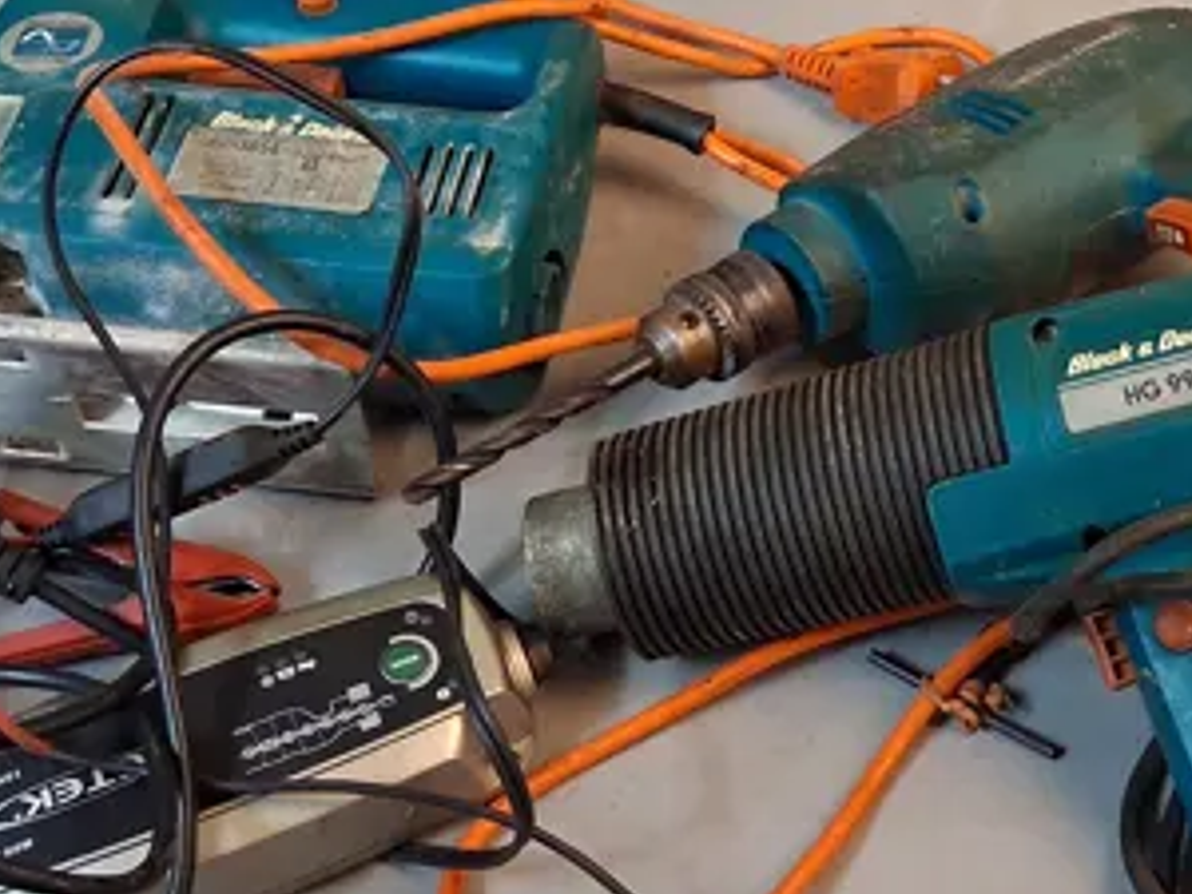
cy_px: 250
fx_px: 2479
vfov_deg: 20.3
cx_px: 977
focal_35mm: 72
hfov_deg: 26.5
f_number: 1.8
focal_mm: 4
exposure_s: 1/50
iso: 400
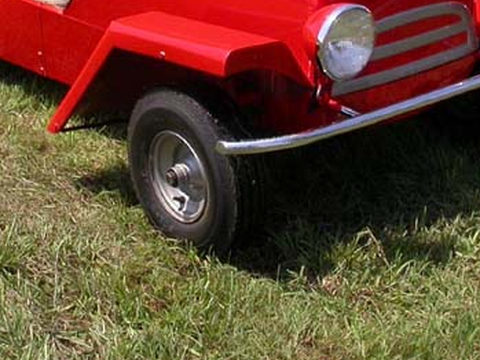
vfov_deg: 16.5
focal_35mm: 87
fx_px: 1207
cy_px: -23
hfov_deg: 22.4
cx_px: 165
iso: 100
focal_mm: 7.85
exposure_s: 1/281
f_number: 6.7
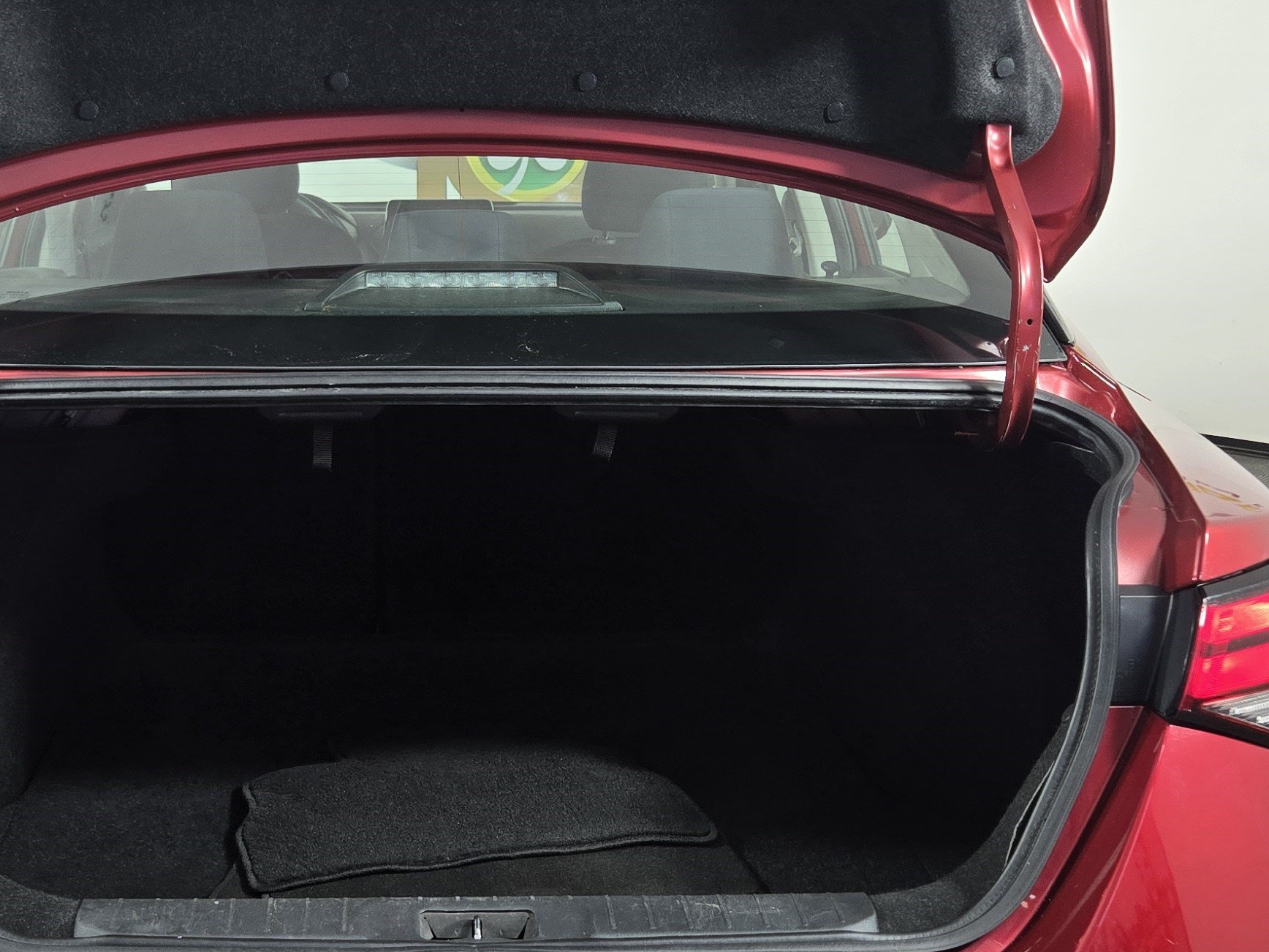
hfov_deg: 35.9
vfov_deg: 27.5
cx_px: 457
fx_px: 1943
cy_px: 544
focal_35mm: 53
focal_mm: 5.4
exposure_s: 1/120
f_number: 1.8
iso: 64
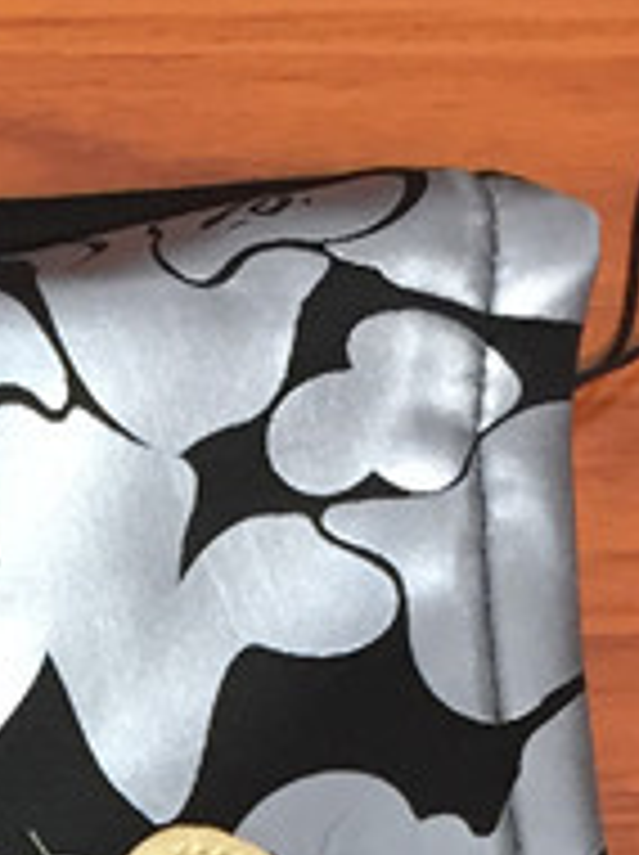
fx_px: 4021
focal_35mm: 163
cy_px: 1508
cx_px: -468
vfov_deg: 11.3
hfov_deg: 8.8
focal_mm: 4.15
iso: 100
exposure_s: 1/33
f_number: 2.2
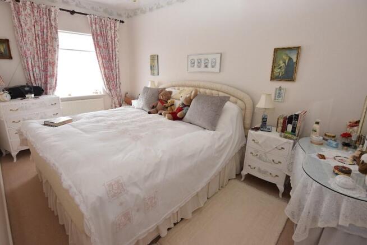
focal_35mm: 16
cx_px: 184
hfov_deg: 94.9
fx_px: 168
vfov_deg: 72.1
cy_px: 122
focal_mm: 11
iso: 800
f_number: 5.6
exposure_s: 1/125
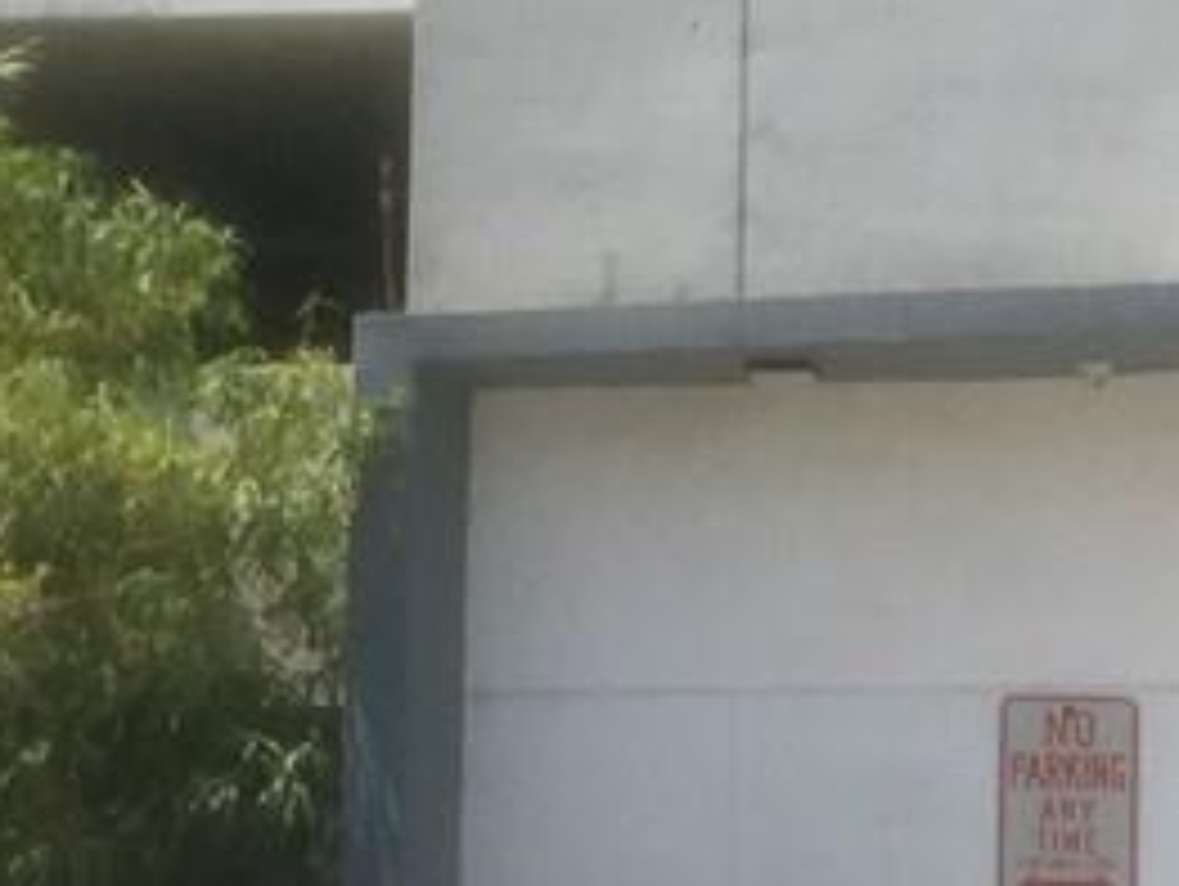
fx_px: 6034
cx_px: 1845
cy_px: 526
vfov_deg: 8.4
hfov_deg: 10.7
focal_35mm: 177
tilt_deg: +8.0
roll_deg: -0.1
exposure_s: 1/1637
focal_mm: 4.15
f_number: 2.2
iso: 25
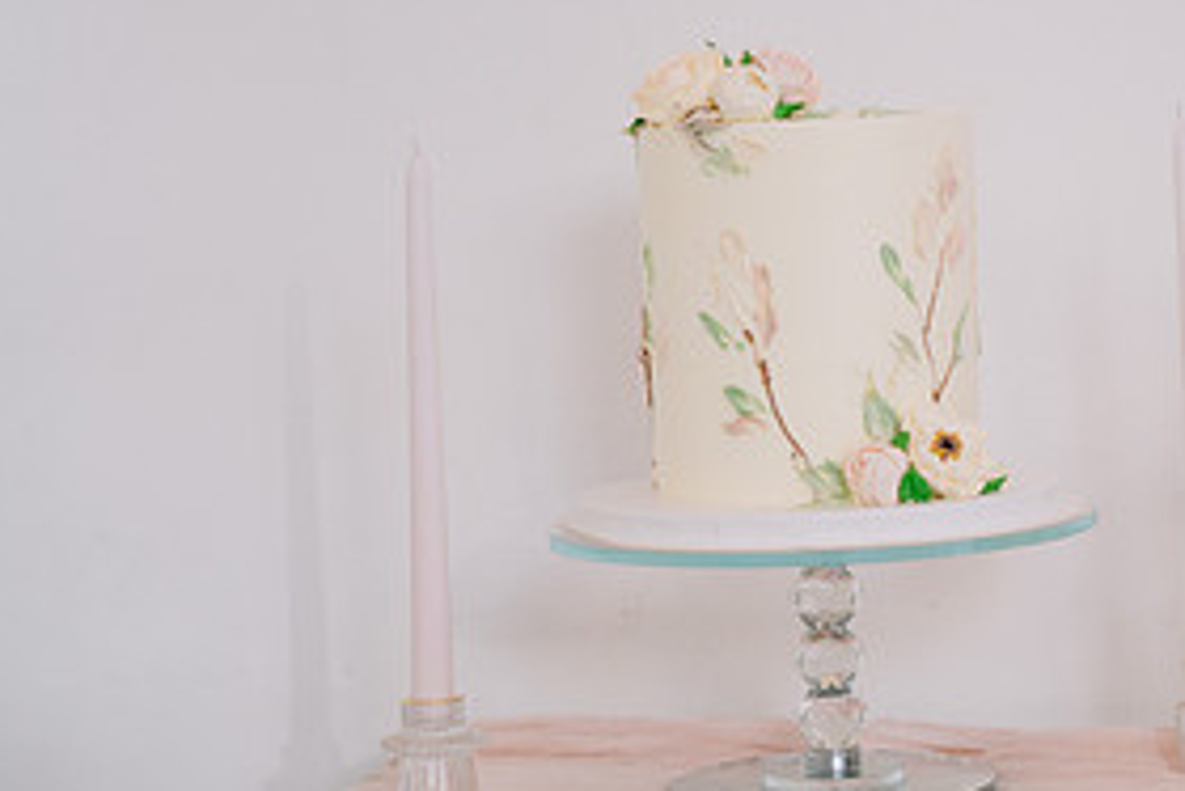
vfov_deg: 12.7
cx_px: 1100
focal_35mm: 108
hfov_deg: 18.6
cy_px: 328
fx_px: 3557
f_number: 1.8
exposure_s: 1/200
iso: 50
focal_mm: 50
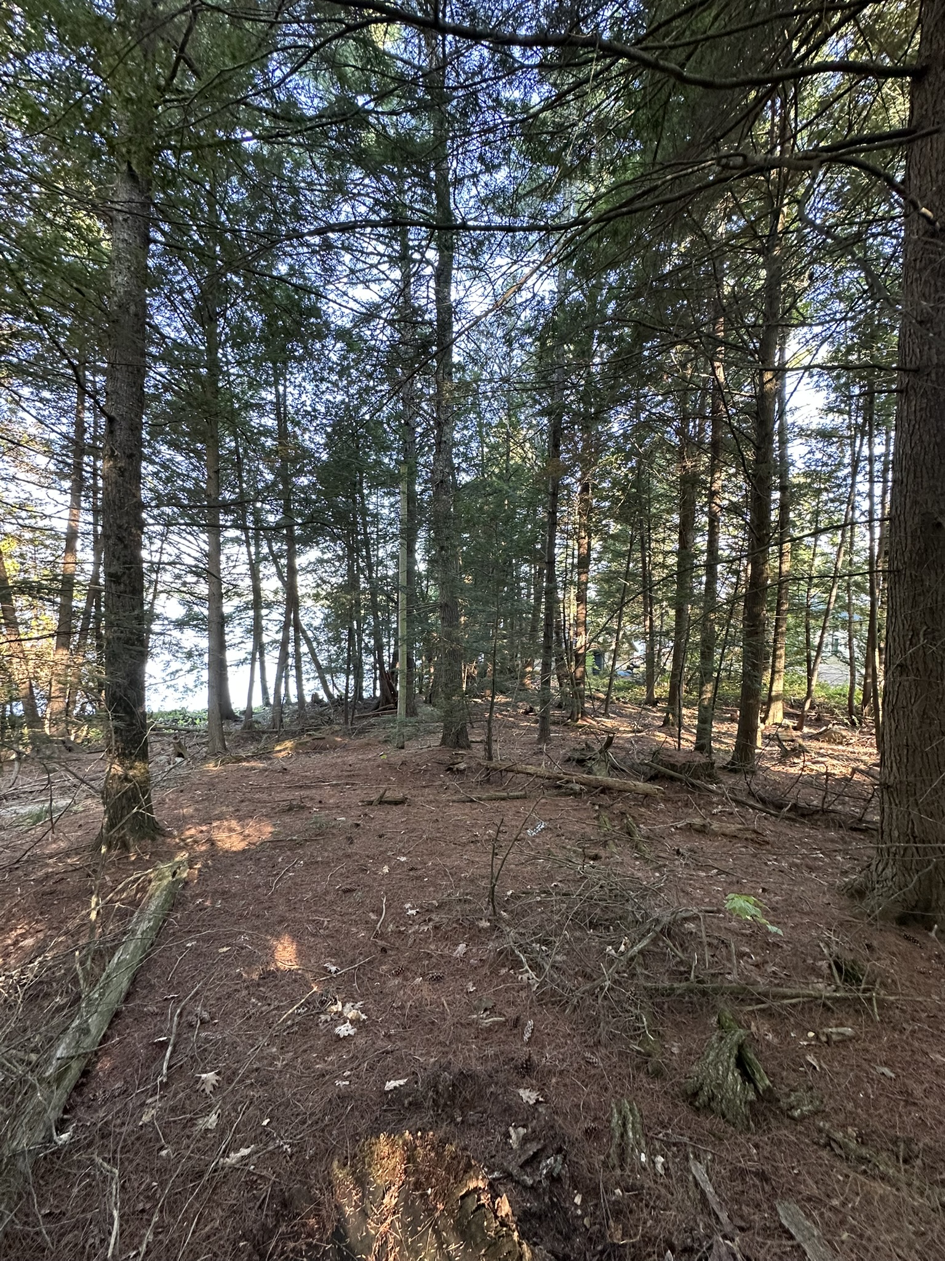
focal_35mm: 14
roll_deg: -3.3
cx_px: 472
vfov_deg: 102.1
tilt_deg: -2.0
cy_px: 630
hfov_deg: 85.7
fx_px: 510
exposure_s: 1/68
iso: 320
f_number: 2.2
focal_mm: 2.22
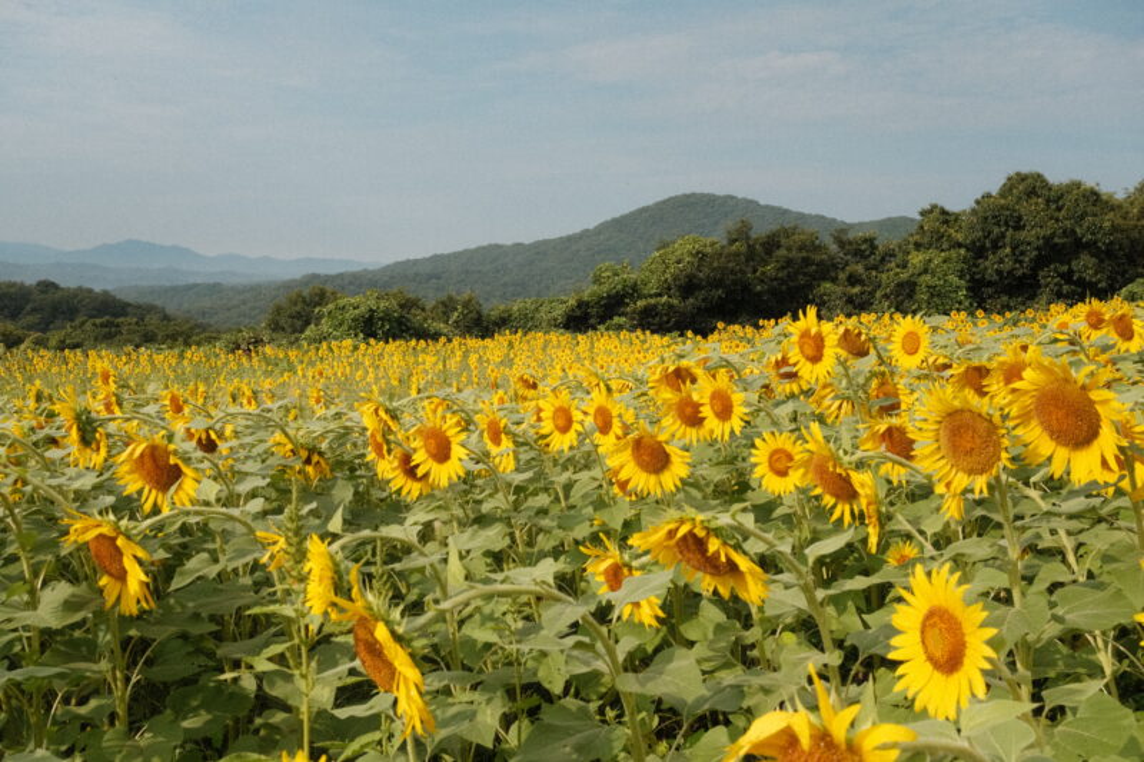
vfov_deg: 37.8
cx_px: 572
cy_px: 381
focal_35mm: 35
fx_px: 1112
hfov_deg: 54.4
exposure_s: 1/2400
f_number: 9
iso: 1600
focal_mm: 23
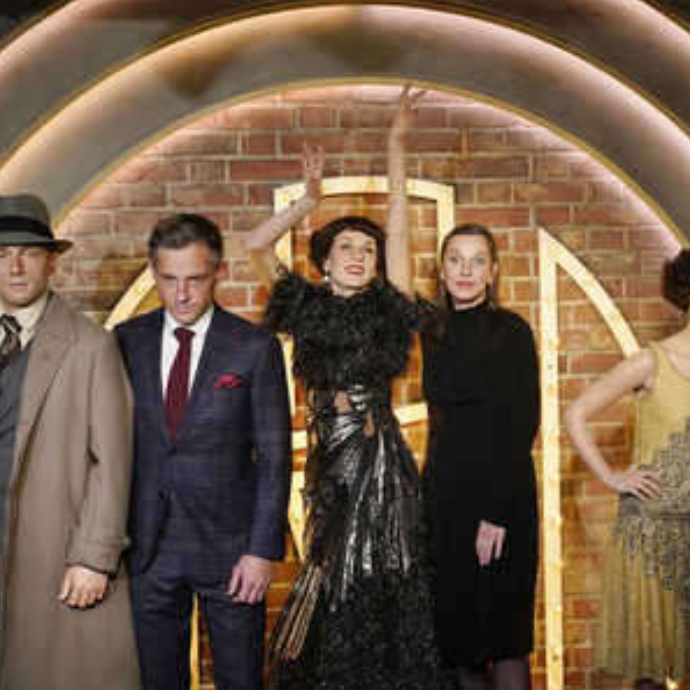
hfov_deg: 29.5
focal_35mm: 58
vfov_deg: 29.6
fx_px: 1308
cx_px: 384
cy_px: 346
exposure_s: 1/100
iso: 2000
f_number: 4
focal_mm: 45
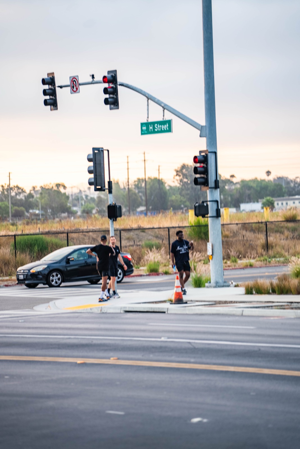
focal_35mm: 150
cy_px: 224
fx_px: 1873
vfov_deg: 13.7
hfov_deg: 9.2
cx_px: 150
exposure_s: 1/200
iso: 160
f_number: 2.8
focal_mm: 150
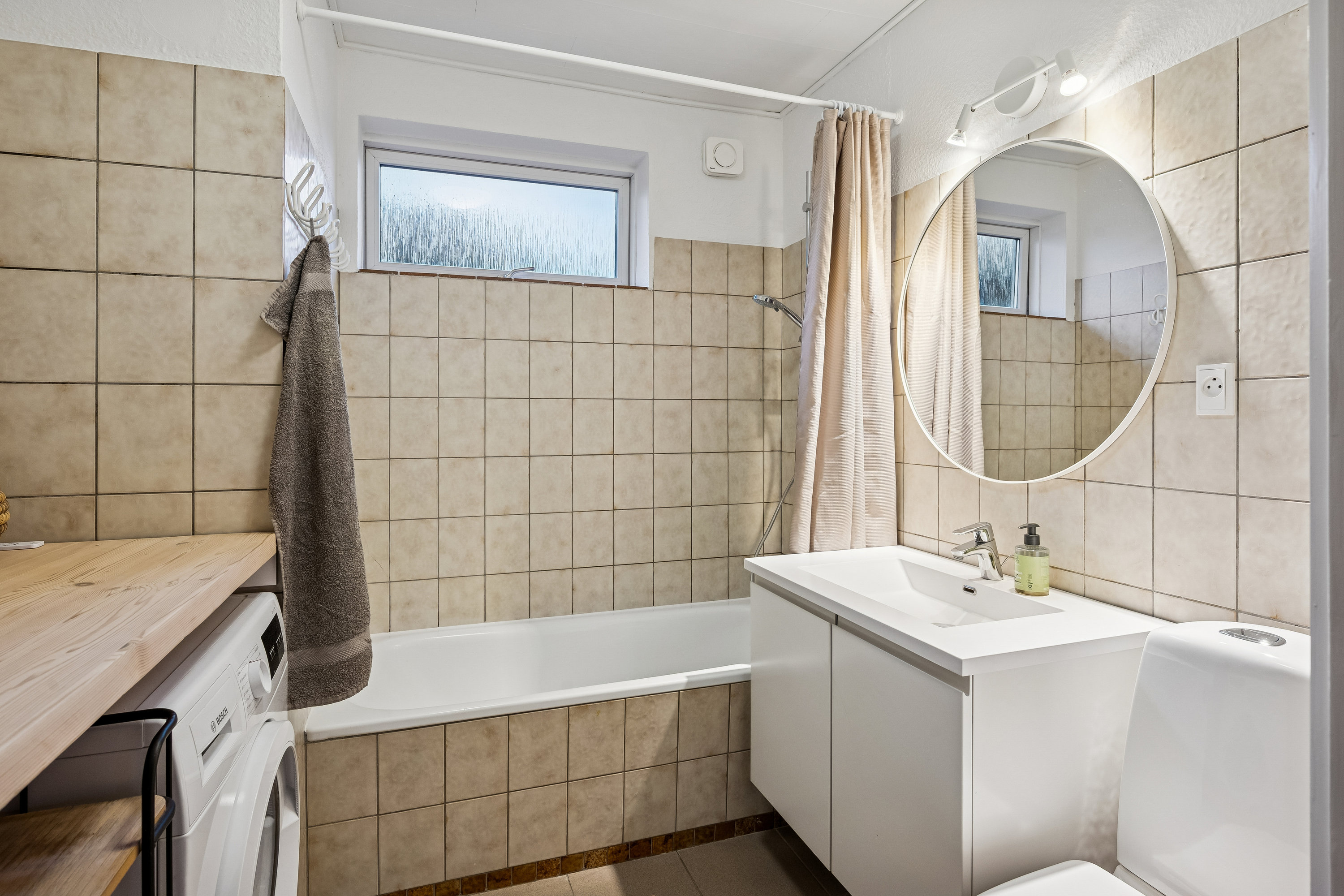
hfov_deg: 88.4
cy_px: 448
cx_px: 672
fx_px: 691
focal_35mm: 18
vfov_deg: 65.9
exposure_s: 1/25
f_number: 9
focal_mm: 18.5
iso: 640
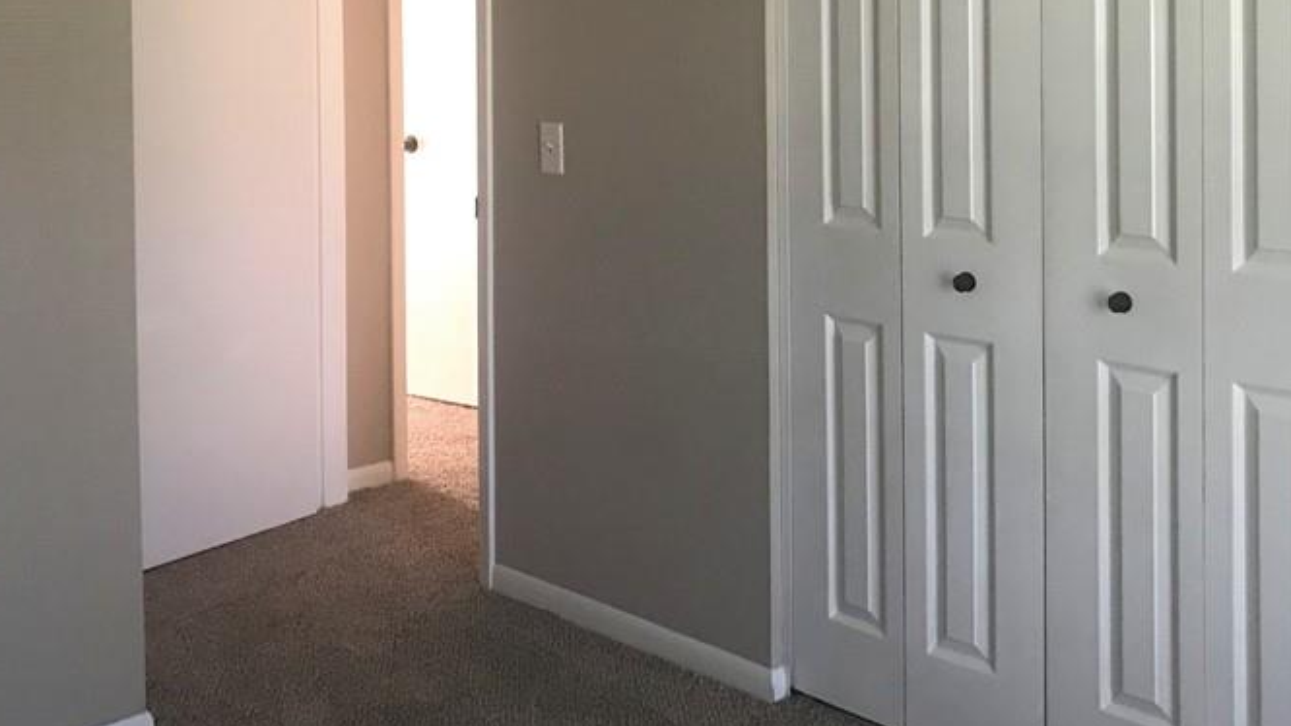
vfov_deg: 24.6
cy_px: 52
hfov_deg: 43.7
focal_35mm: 47
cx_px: 627
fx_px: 1609
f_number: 1.8
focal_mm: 3.99
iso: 100
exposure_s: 1/9
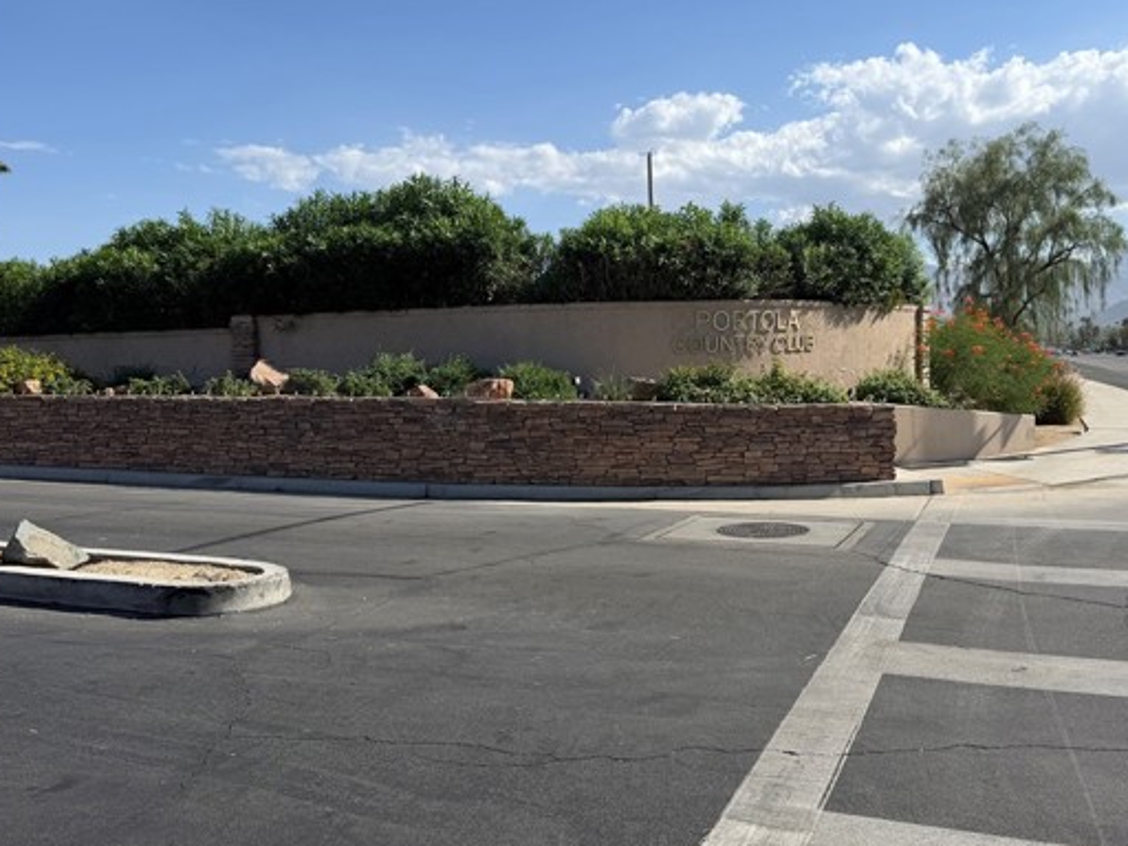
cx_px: 672
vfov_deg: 46.8
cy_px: 438
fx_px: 978
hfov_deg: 59.5
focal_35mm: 30
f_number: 1.78
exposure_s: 1/4975
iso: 80
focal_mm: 6.76
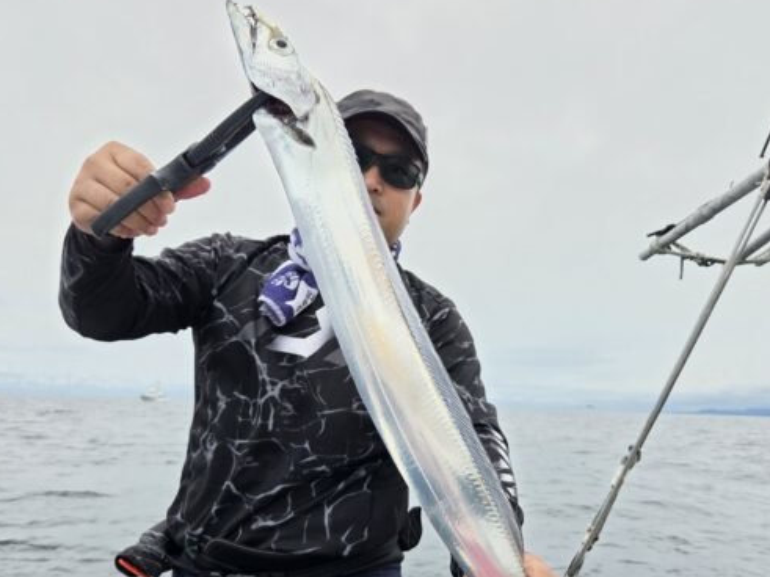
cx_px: 384
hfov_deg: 60.0
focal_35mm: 30
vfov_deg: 46.8
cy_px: 304
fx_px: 667
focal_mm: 5.4
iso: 80
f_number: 1.8
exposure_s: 1/5127
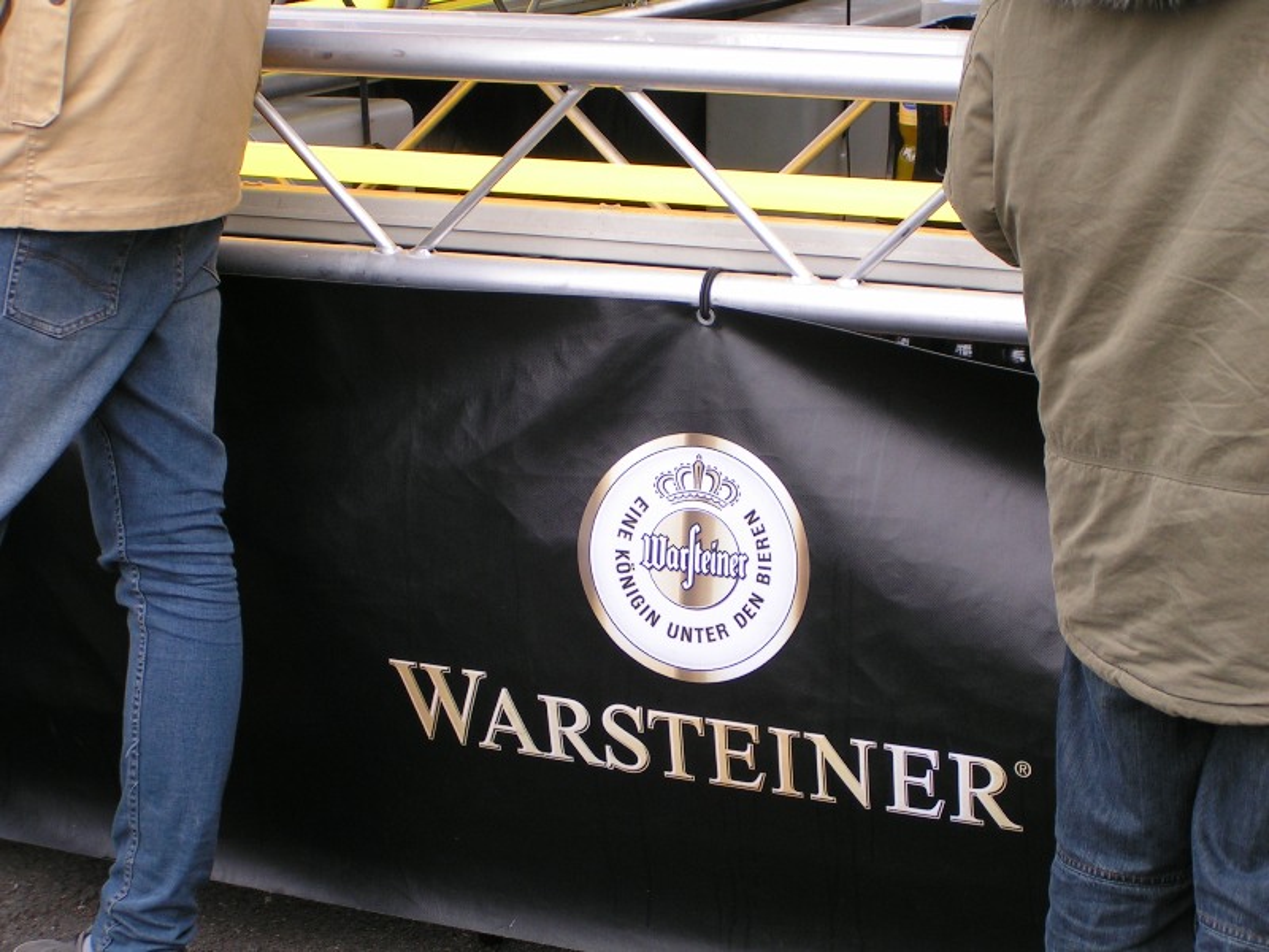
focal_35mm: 86
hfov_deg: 22.8
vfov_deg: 17.2
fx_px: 3153
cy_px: 476
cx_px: 634
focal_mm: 13.2
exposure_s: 1/125
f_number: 4.5
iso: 50
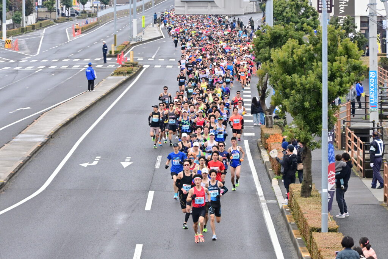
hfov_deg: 9.8
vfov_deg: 6.5
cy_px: 130
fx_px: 2263
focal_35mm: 210
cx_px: 194
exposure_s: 1/1000
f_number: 8
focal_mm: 140
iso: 1250
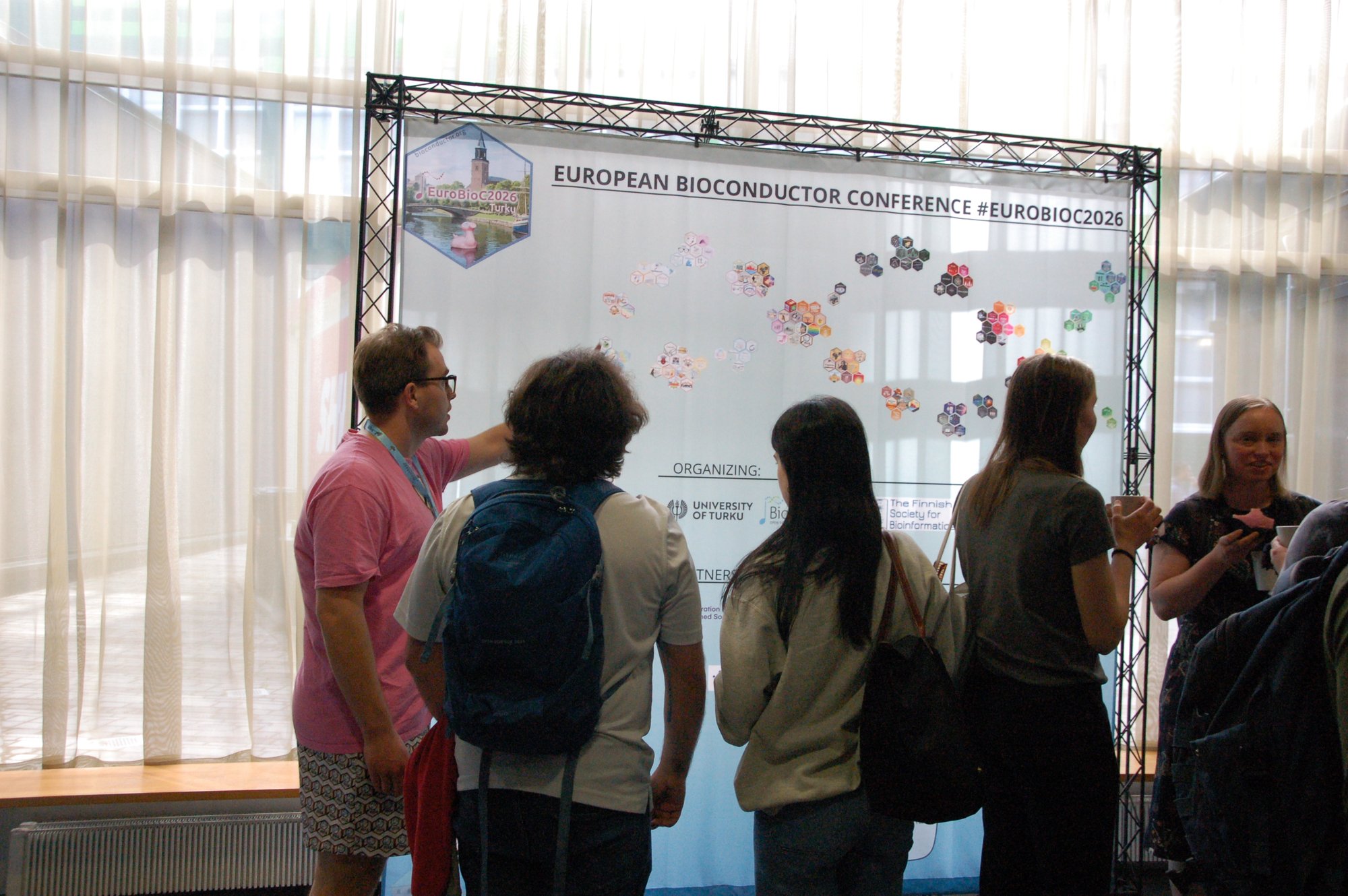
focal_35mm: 33
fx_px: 1235
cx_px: 674
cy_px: 448
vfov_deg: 39.9
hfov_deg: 57.3
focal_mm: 22
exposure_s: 1/125
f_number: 6.3
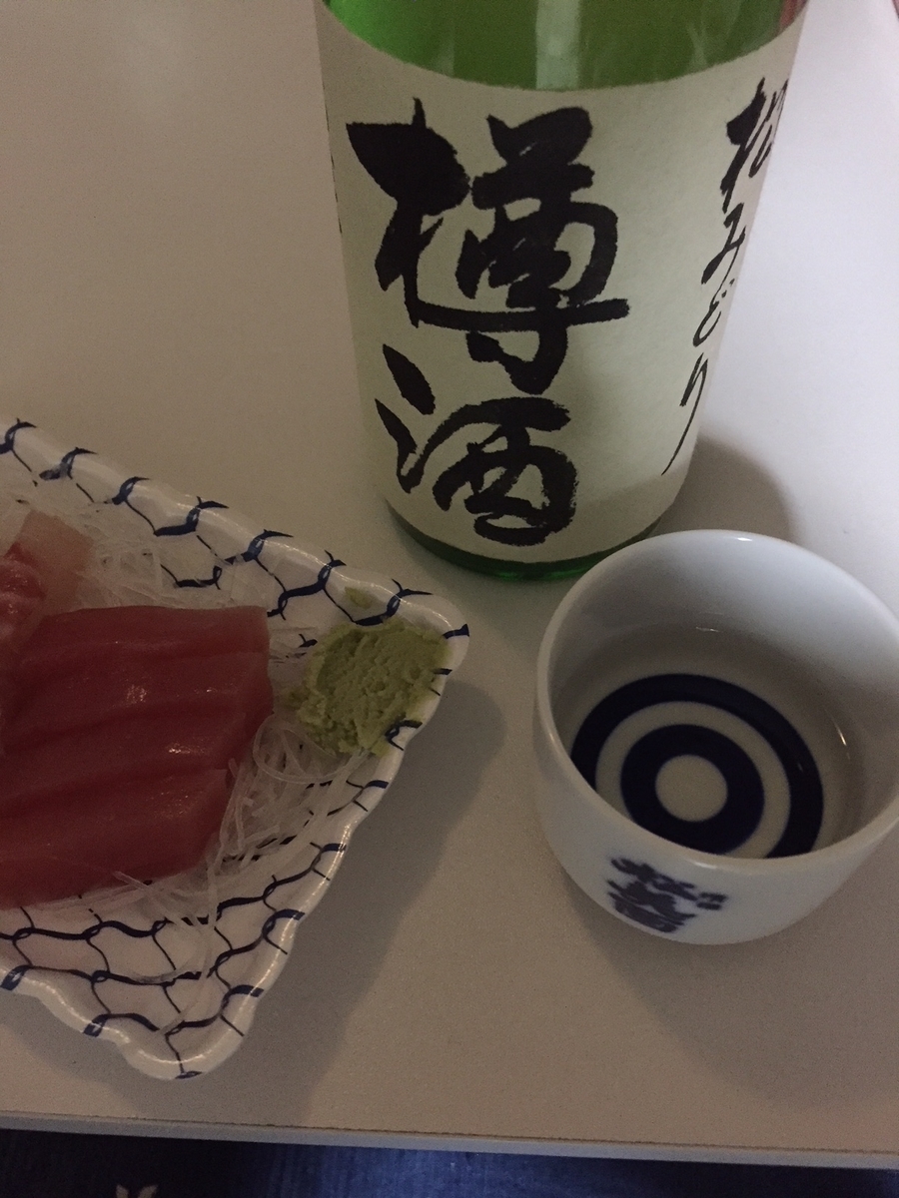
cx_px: 450
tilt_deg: -55.6
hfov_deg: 48.2
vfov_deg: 61.7
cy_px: 599
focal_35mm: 29
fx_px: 1004
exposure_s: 1/15
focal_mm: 4.15
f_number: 2.2
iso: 500
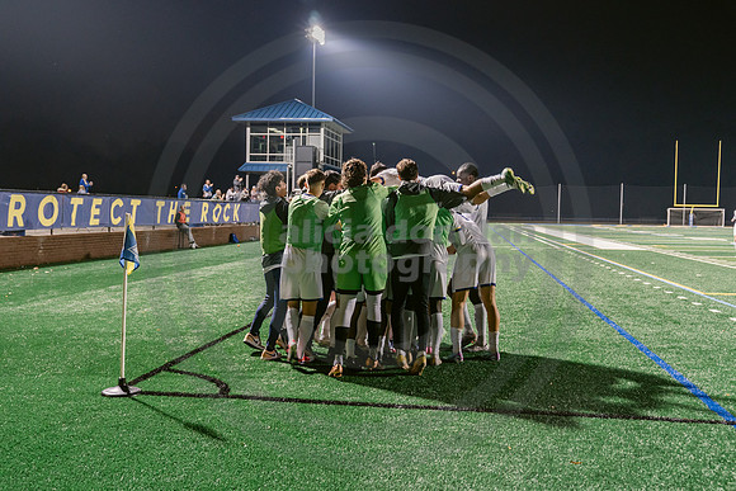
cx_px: 368
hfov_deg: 53.1
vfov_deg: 36.9
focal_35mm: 36
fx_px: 736
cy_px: 246
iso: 2500
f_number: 4
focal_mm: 36
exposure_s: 1/80
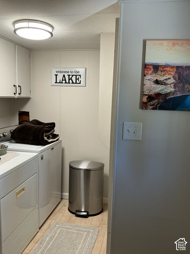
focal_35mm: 29
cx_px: 95
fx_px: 212
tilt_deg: -8.0
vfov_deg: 61.7
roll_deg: -2.2
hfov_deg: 48.2
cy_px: 127
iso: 80
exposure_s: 1/60
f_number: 1.8
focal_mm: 3
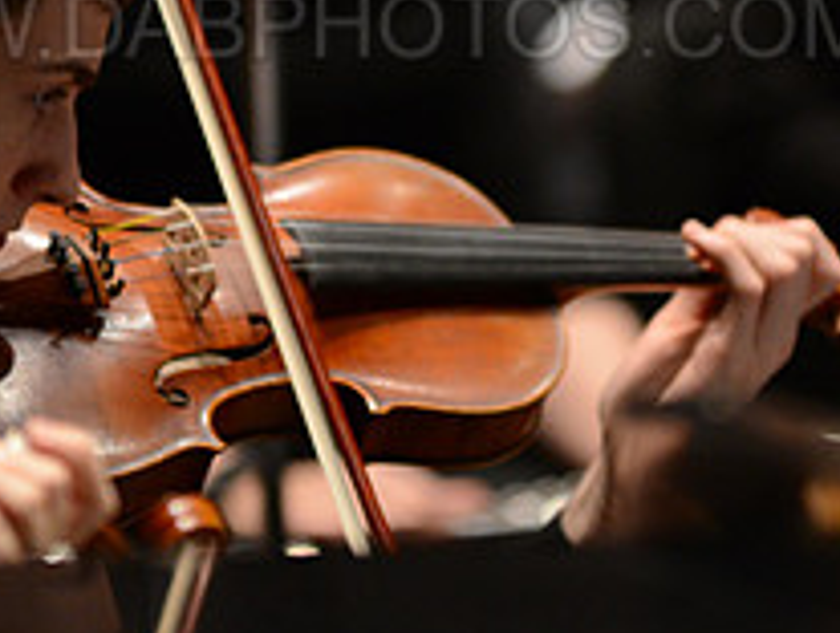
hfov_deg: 3.7
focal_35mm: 538
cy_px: -47
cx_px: 333
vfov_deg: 2.8
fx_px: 13078
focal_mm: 200
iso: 3200
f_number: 2.8
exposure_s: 1/250
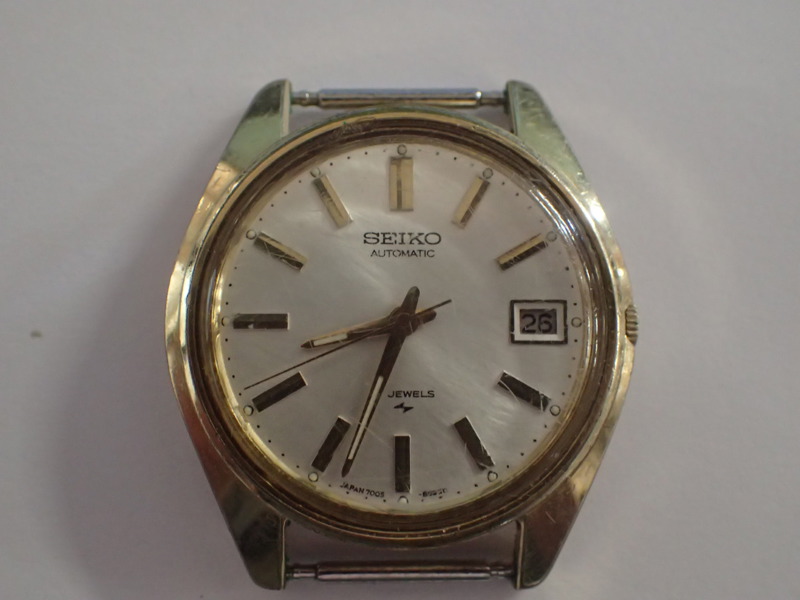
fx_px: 1063
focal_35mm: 46
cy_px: 300
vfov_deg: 31.5
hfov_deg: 41.2
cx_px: 400
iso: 1000
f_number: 3.1
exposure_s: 1/50
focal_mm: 8.41
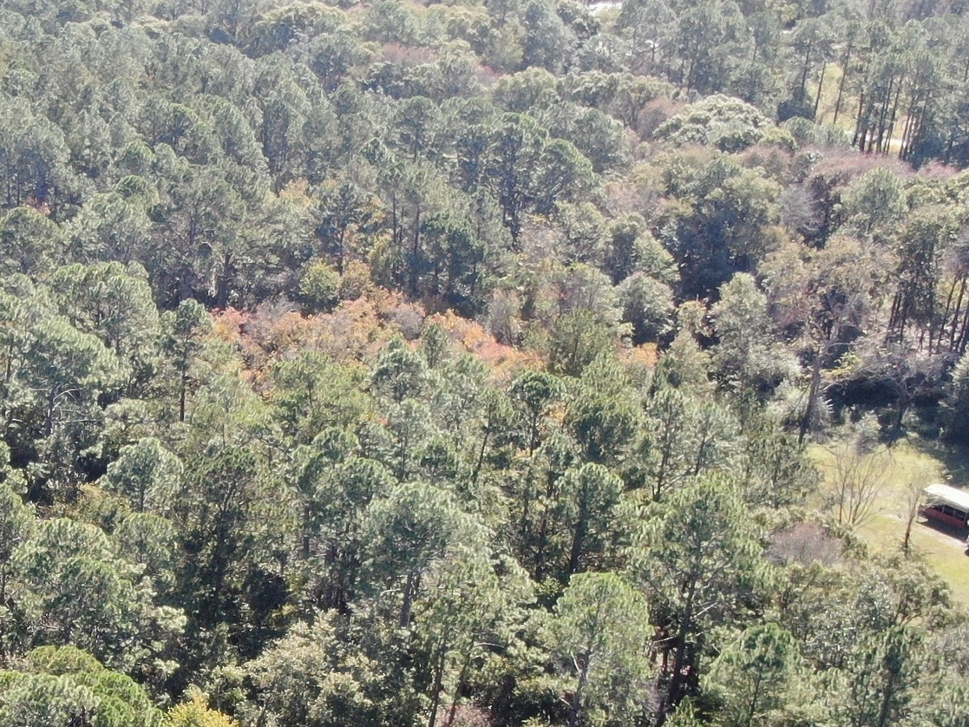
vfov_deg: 21.7
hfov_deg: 27.6
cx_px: -9
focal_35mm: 66
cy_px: 666
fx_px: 1848
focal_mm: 4.39
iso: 100
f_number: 2.8
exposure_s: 1/320
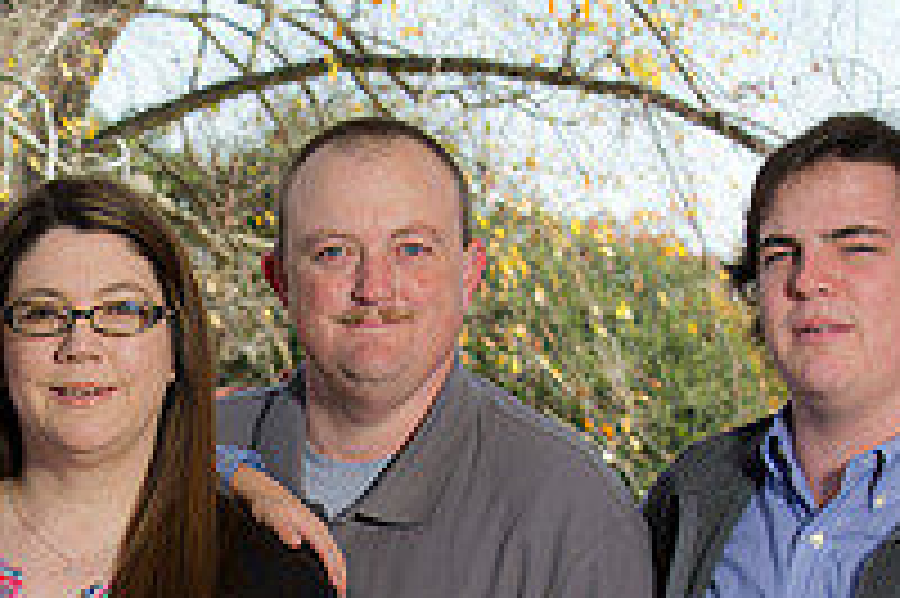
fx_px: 5071
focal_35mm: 203
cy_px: 841
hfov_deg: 10.1
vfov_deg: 6.7
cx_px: 108
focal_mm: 70
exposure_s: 1/160
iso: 160
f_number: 8
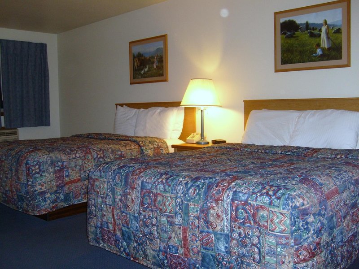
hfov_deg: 52.6
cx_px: 180
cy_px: 134
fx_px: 363
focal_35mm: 35
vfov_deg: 40.7
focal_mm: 5.8
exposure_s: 1/45
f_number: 2.8
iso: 120
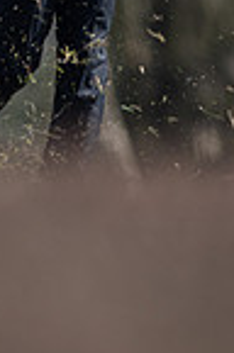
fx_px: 13705
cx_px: 17
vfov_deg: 1.5
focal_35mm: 1399
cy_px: -185
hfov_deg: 1.0
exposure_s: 1/3200
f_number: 4
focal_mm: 300
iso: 400
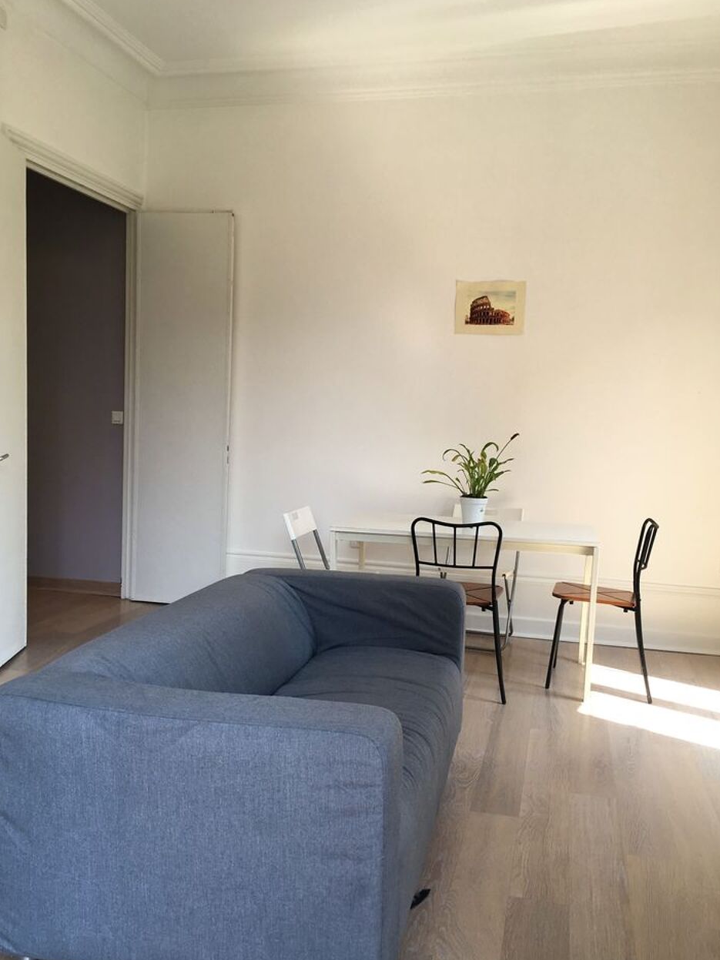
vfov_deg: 58.3
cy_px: 505
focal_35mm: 31
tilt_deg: -5.4
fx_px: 860
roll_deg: -0.6
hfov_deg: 45.4
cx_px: 348
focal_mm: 4.15
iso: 25
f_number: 2.2
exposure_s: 1/100
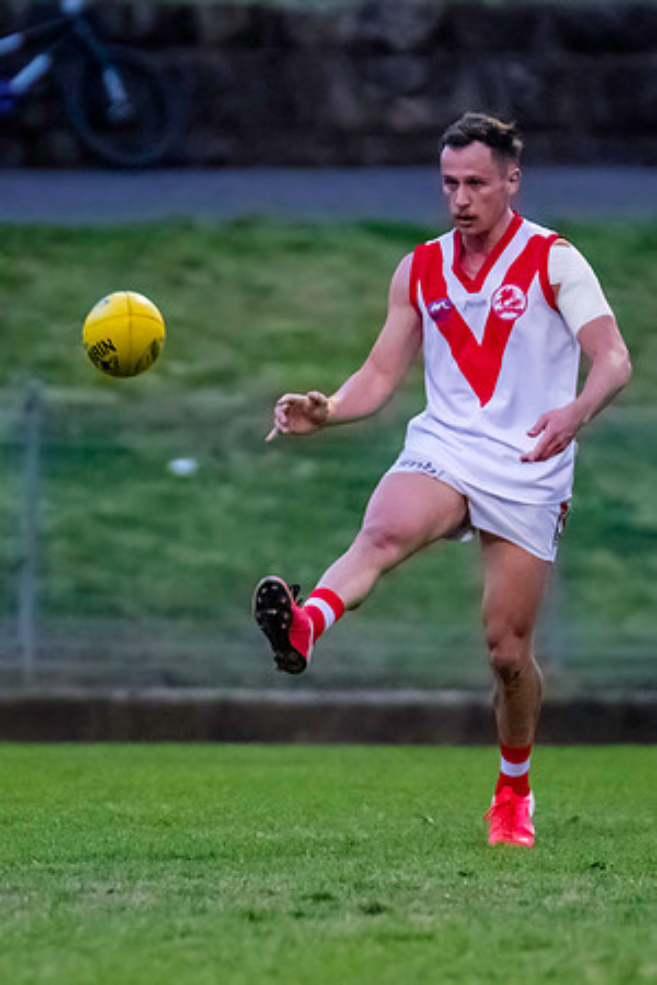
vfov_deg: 2.0
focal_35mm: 1043
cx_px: 301
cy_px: 513
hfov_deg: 1.3
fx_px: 28559
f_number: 4
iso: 10000
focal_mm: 420
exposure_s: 1/1600
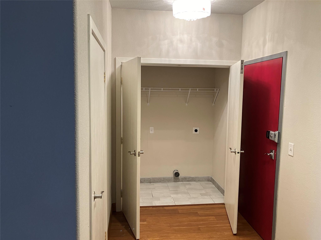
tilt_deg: -5.3
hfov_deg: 63.4
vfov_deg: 49.7
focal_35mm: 28
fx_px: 260
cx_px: 160
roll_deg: -1.5
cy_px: 120
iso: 160
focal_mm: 3.99
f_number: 1.8
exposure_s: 1/60
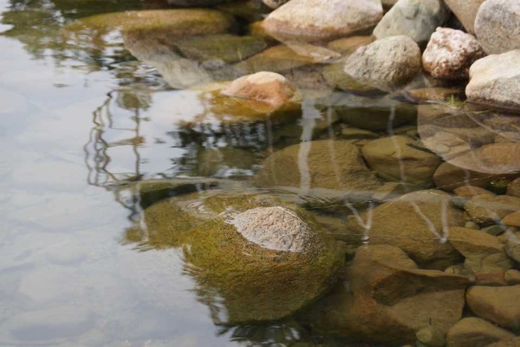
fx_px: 1950
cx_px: 260
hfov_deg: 15.2
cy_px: 174
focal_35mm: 135
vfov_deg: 10.2
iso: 100
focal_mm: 90
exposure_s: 1/160
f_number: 5.6
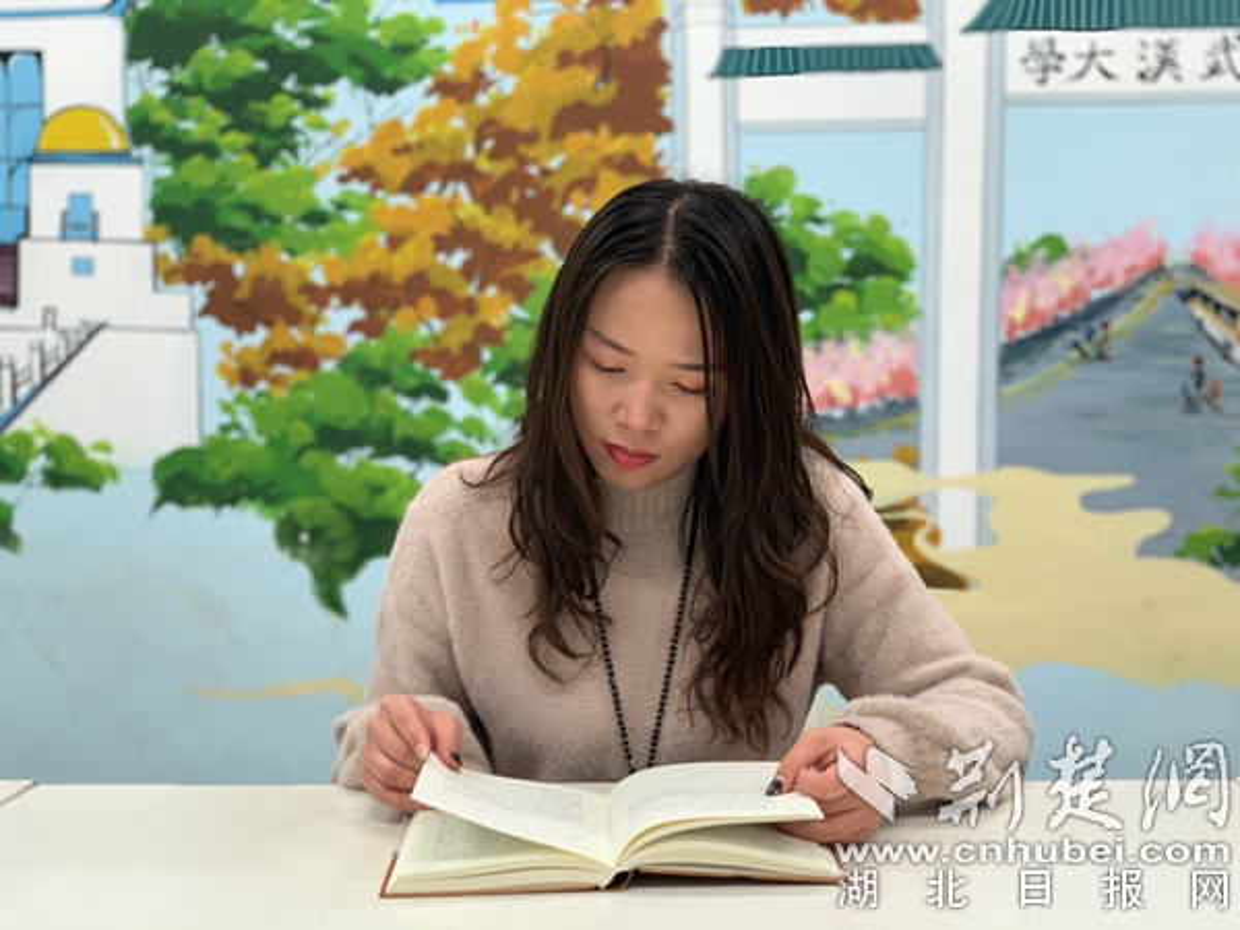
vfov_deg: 28.0
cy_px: 465
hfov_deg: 36.8
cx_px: 620
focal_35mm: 52
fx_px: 1863
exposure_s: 1/50
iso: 160
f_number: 2.4
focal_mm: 6
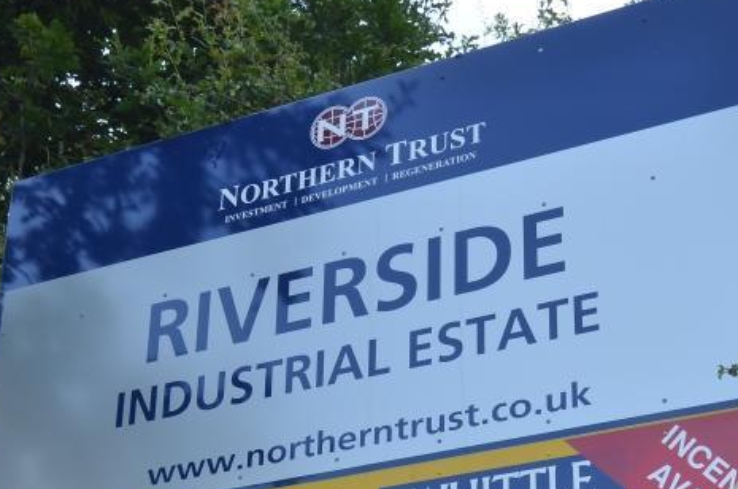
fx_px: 1350
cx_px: 484
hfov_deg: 30.4
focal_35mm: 66
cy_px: 491
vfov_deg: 19.9
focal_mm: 20
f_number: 8
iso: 160
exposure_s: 1/80
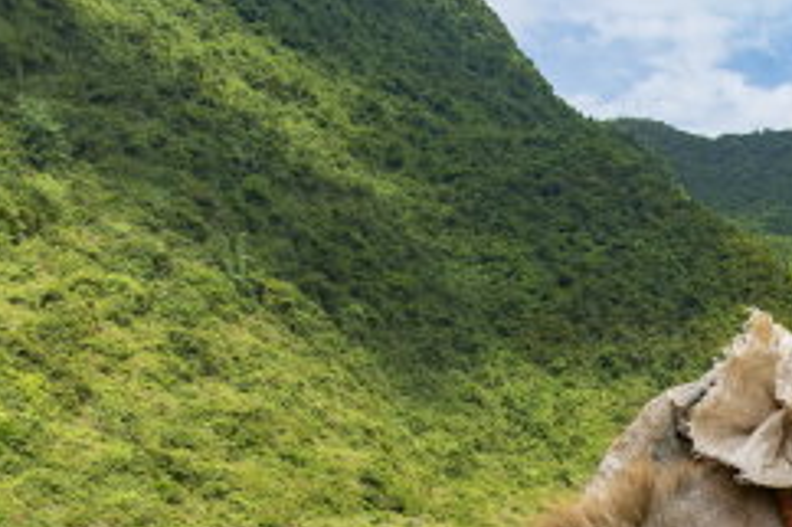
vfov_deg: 22.8
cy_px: 610
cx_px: 915
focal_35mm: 55
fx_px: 1209
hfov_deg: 31.3
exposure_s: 1/800
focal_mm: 20
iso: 320
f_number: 7.1
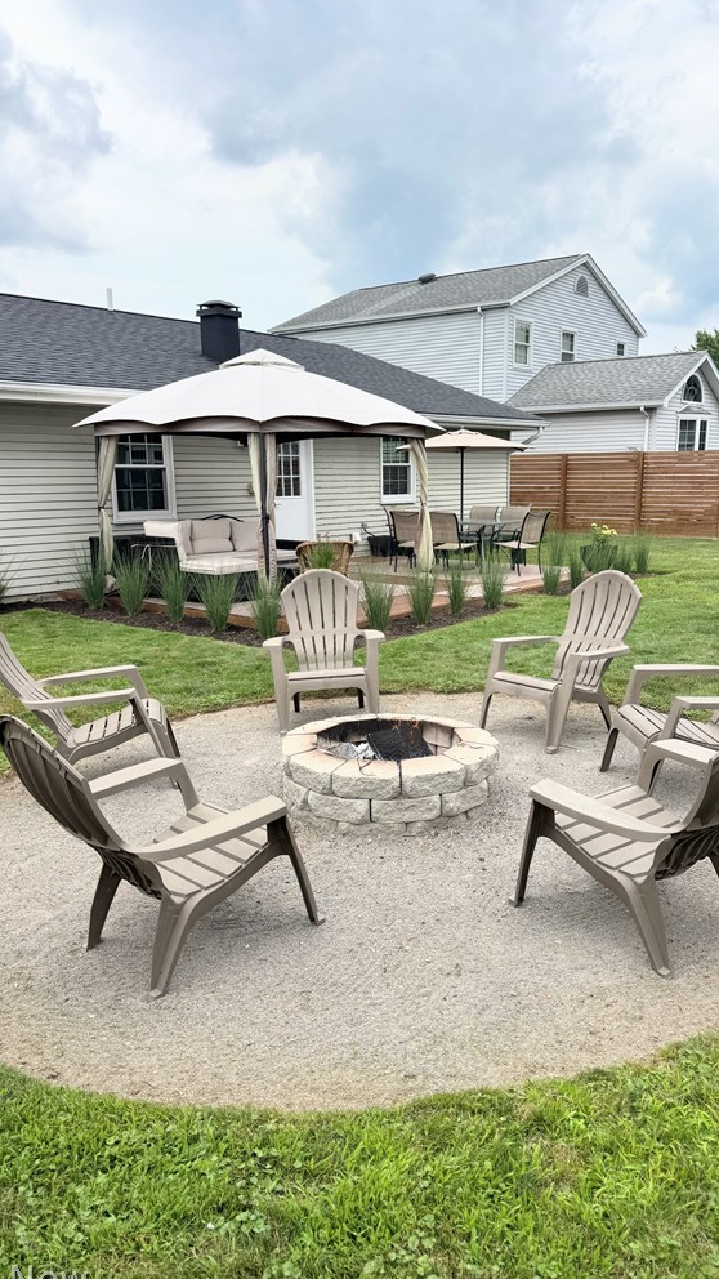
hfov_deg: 42.8
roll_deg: +1.4
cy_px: 649
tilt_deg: -9.3
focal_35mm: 27
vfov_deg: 69.9
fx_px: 915
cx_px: 406
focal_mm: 6.76
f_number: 1.78
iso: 80
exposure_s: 1/3802
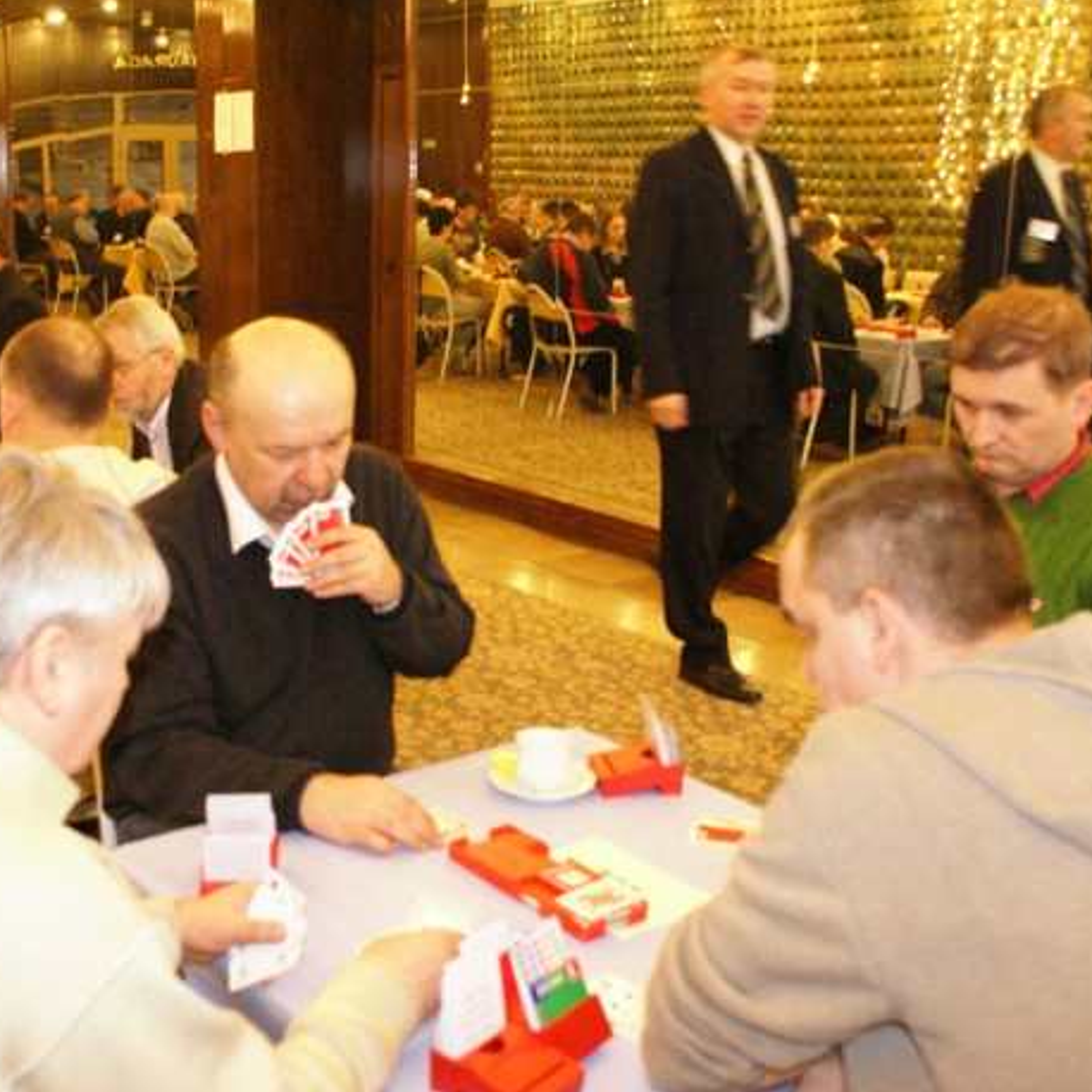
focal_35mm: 39
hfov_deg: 42.7
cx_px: 455
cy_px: 546
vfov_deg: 42.8
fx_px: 1392
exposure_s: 1/25
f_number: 4
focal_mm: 20
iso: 1600
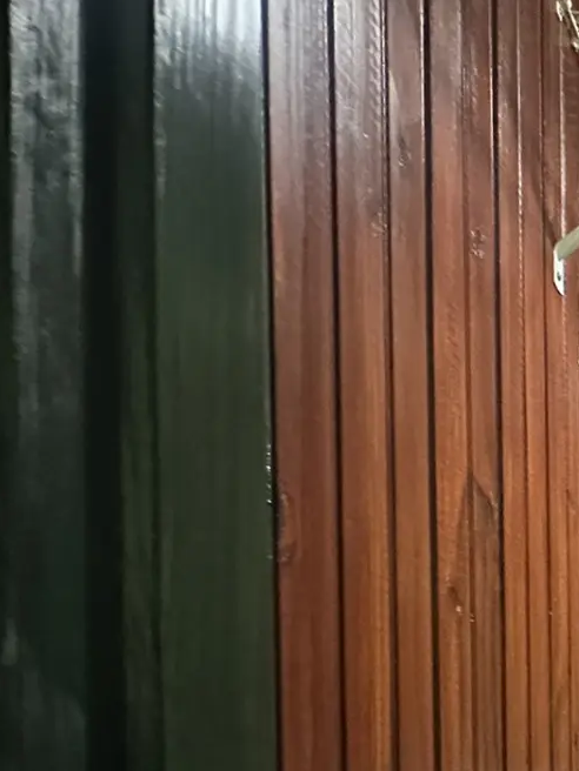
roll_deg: +0.9
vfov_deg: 40.7
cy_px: 752
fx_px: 914
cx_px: 1071
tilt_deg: -0.1
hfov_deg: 21.2
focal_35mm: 41
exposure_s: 1/60
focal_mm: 2.22
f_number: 2.2
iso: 800
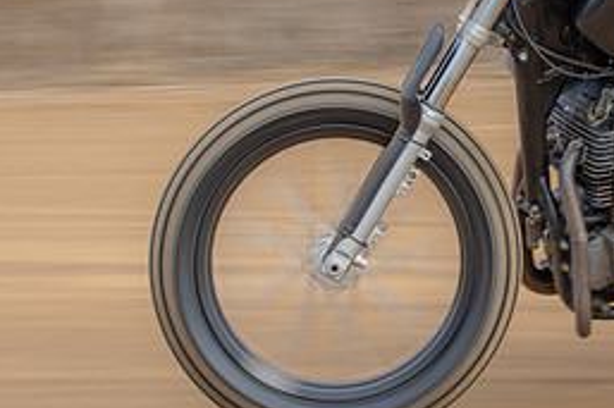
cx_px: 646
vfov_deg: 4.5
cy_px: -4
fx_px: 5215
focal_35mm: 306
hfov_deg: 6.7
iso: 200
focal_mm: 78
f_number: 11
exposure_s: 1/100
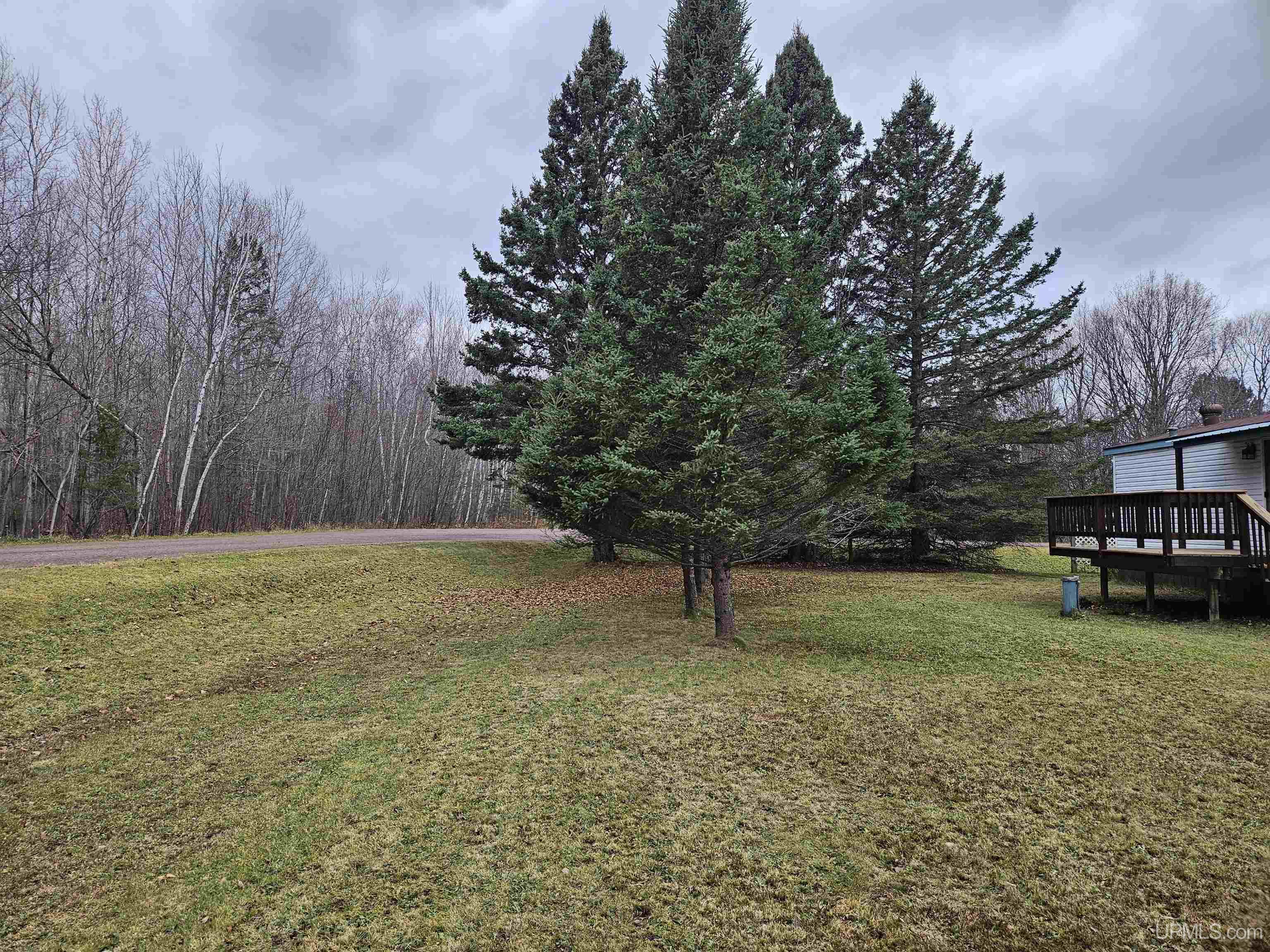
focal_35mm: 23
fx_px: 844
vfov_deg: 58.9
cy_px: 476
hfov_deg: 73.9
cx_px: 635
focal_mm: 5.4
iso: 40
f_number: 1.8
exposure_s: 1/207
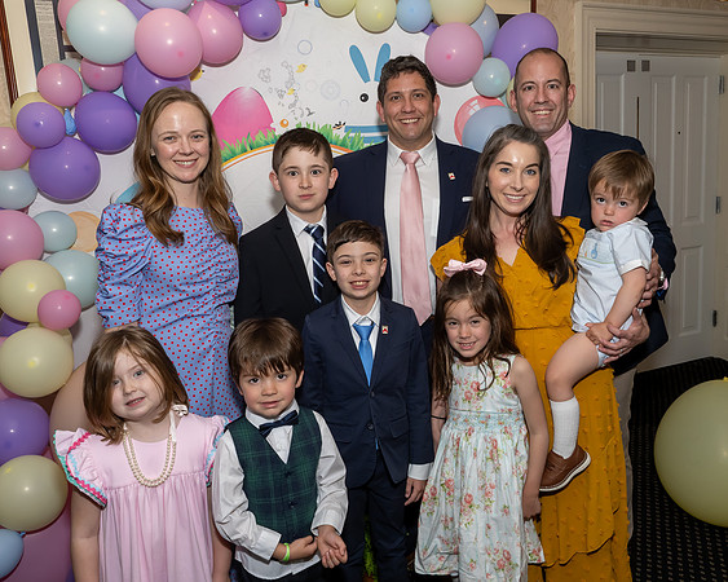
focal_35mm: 29
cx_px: 396
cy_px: 279
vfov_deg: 49.4
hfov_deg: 59.7
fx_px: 633
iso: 640
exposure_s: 1/250
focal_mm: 17
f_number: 9
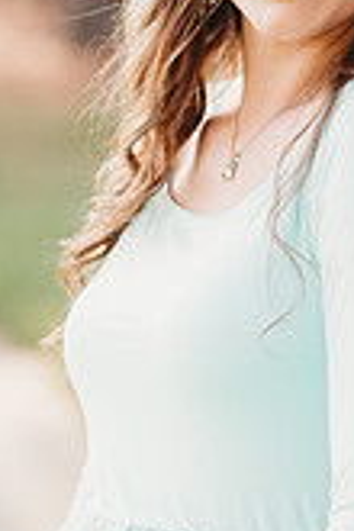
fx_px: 3422
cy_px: 161
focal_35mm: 232
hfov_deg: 5.9
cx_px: 418
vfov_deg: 8.9
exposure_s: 1/320
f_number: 2.5
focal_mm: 85
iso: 160
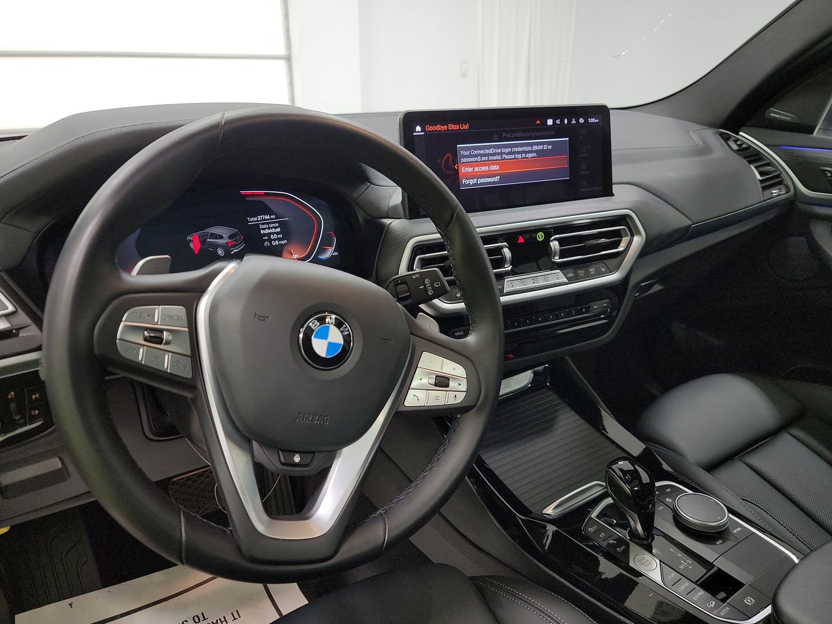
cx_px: 416
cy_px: 312
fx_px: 577
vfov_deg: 56.8
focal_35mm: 24
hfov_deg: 71.6
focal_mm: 6.7
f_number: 1.8
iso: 175
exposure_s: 1/59
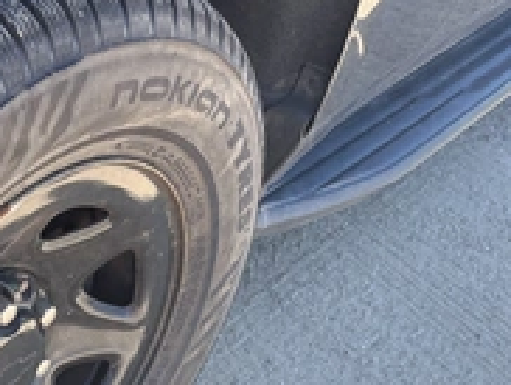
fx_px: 843
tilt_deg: -48.1
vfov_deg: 24.2
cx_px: 56
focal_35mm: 57
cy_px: 413
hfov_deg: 32.2
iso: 50
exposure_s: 1/326
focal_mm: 5.1
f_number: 1.6
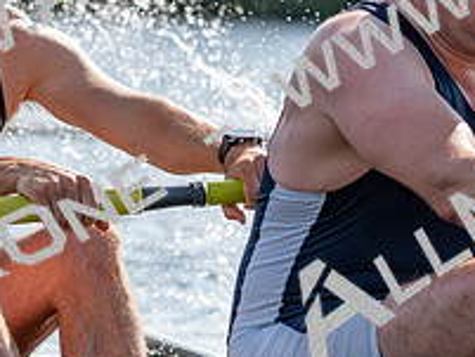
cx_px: 97
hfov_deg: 2.9
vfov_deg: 2.2
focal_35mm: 681
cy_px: 148
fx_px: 9350
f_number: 5.6
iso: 320
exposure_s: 1/1600
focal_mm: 245
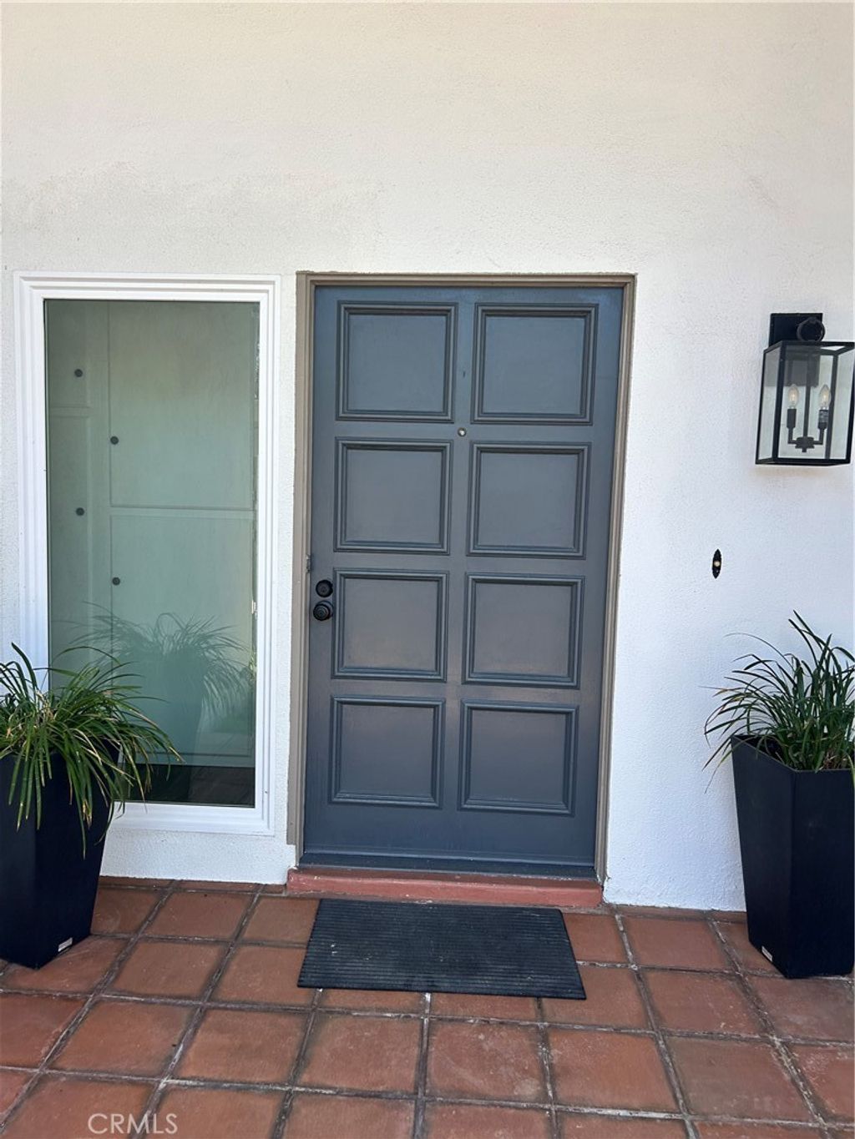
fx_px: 856
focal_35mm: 26
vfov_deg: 67.3
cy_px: 570
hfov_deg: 53.1
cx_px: 428
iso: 50
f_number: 1.5
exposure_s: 1/419
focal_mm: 5.7
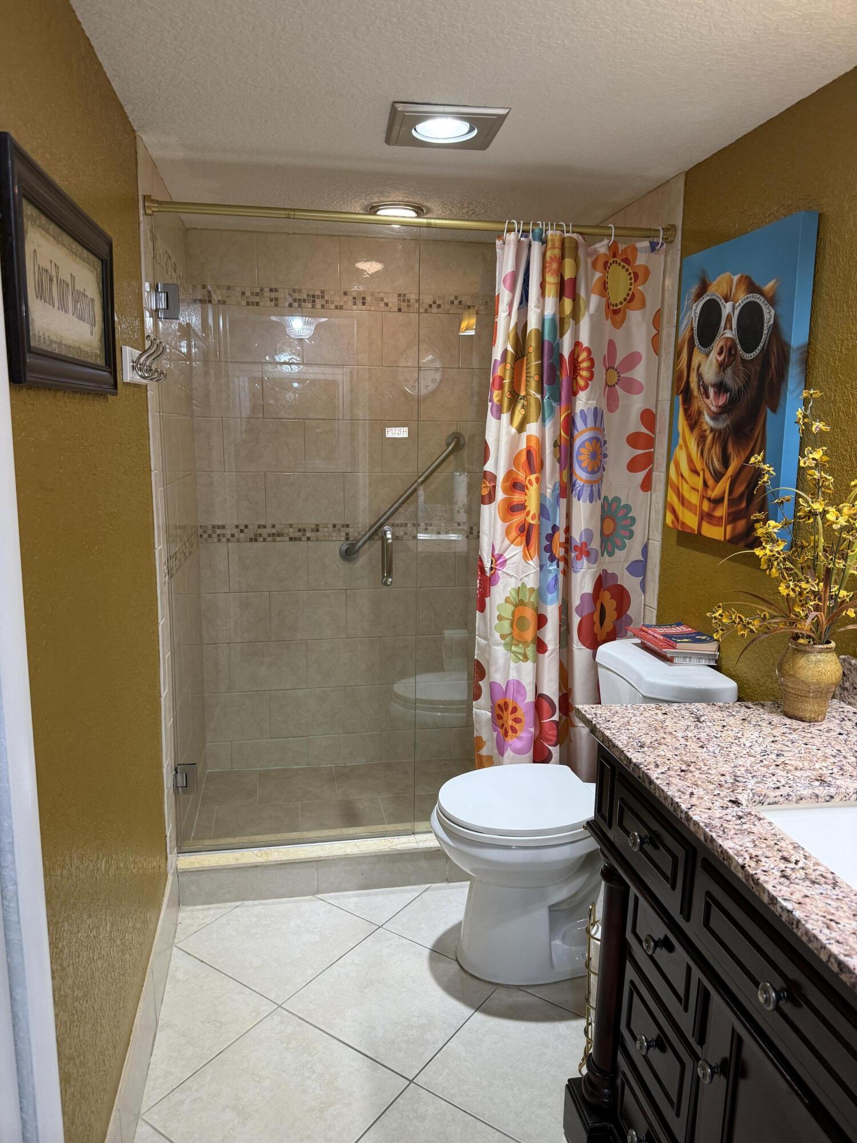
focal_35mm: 24
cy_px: 572
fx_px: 792
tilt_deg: -7.8
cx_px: 428
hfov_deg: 56.8
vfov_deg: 71.6
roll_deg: -1.1
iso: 160
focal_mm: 6.76
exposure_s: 1/120
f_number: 1.78
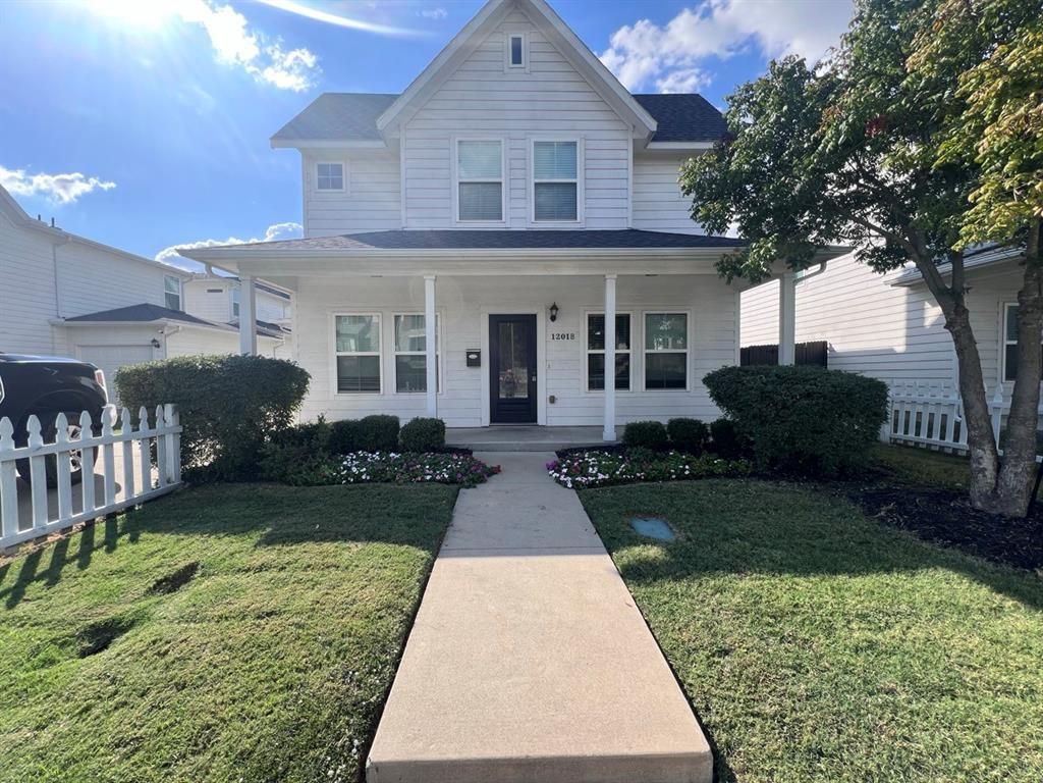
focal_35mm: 13
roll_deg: +0.9
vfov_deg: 89.9
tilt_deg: -1.9
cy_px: 392
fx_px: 392
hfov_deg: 106.2
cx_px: 522
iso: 32
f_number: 1.8
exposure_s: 1/803
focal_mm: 1.57
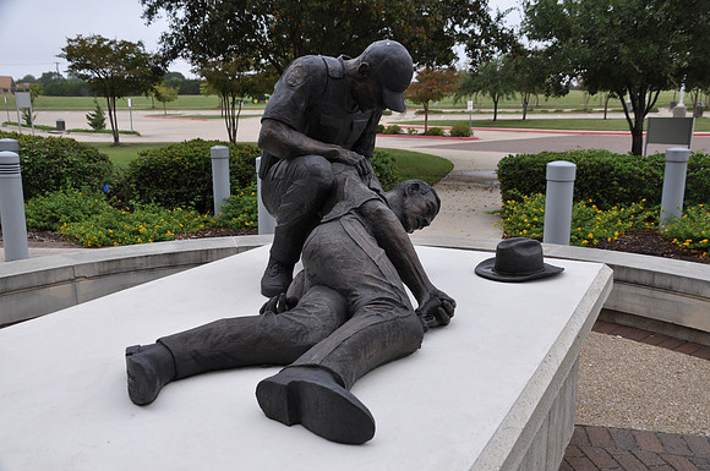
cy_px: 236
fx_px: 709
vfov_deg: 36.8
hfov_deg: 53.2
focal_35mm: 36
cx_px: 355
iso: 200
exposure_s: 1/40
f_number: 6.3
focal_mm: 24
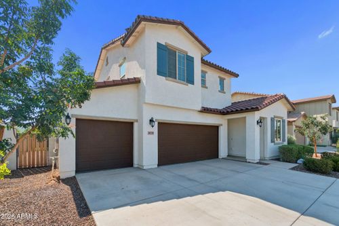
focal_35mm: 15
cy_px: 113
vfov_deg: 77.3
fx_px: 141
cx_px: 170
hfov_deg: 100.4
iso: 100
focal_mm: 10
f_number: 8
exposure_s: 1/200
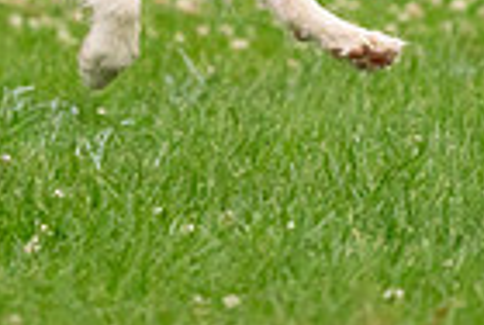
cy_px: -185
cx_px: 218
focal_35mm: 1264
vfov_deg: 1.1
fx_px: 17030
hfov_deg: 1.6
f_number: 6.3
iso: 6400
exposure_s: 1/1600
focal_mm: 306
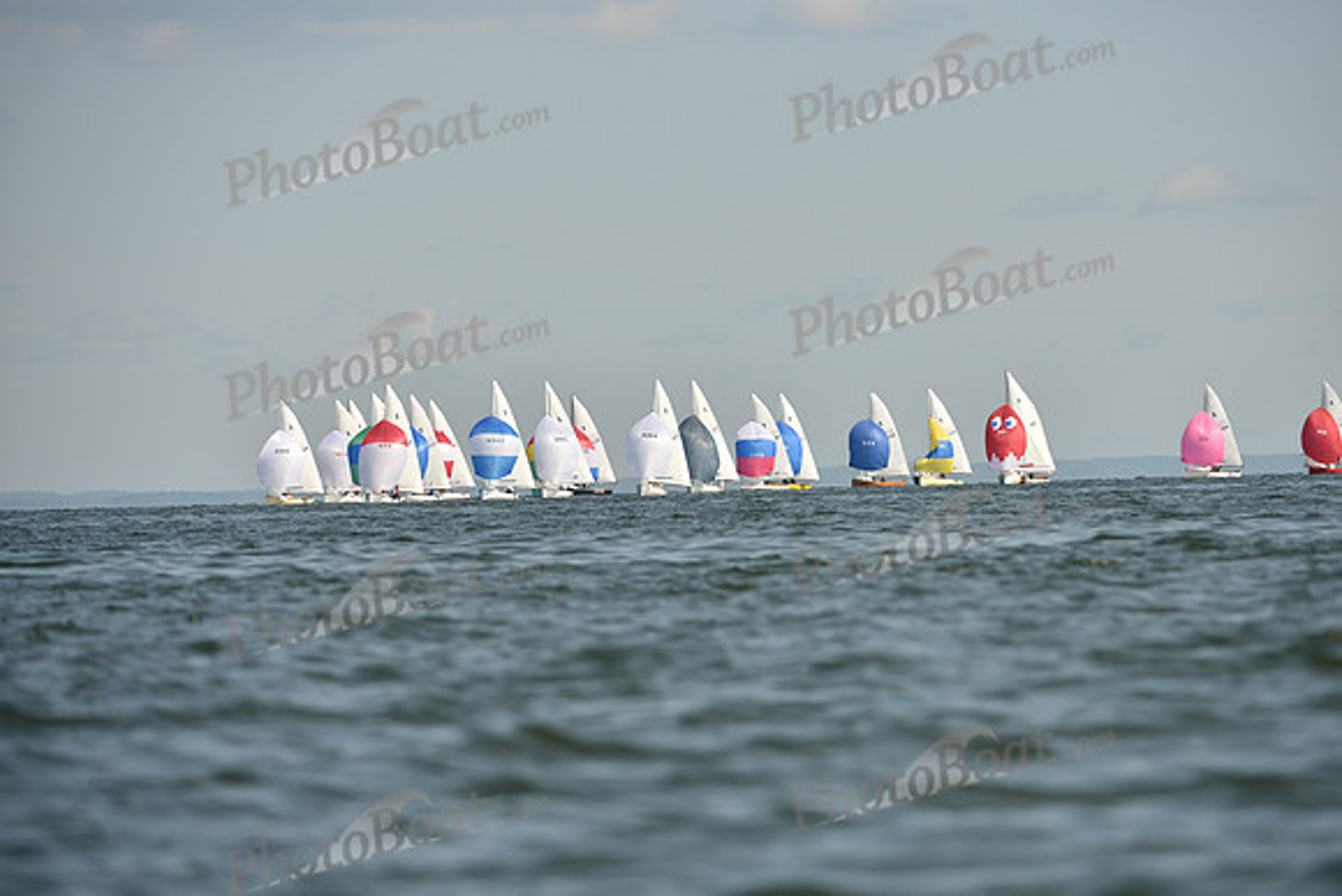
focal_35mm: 290
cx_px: 671
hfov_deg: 7.1
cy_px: 448
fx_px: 10813
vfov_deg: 4.7
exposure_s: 1/1600
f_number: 6.3
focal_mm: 290
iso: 250
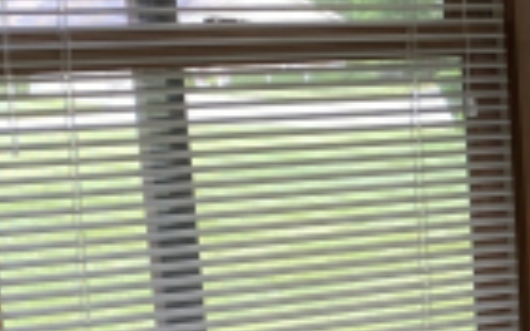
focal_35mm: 130
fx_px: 1877
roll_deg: +0.8
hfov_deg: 14.5
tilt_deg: -5.9
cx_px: 881
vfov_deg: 10.0
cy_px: 263
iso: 100
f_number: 1.8
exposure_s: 1/120
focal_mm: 4.25
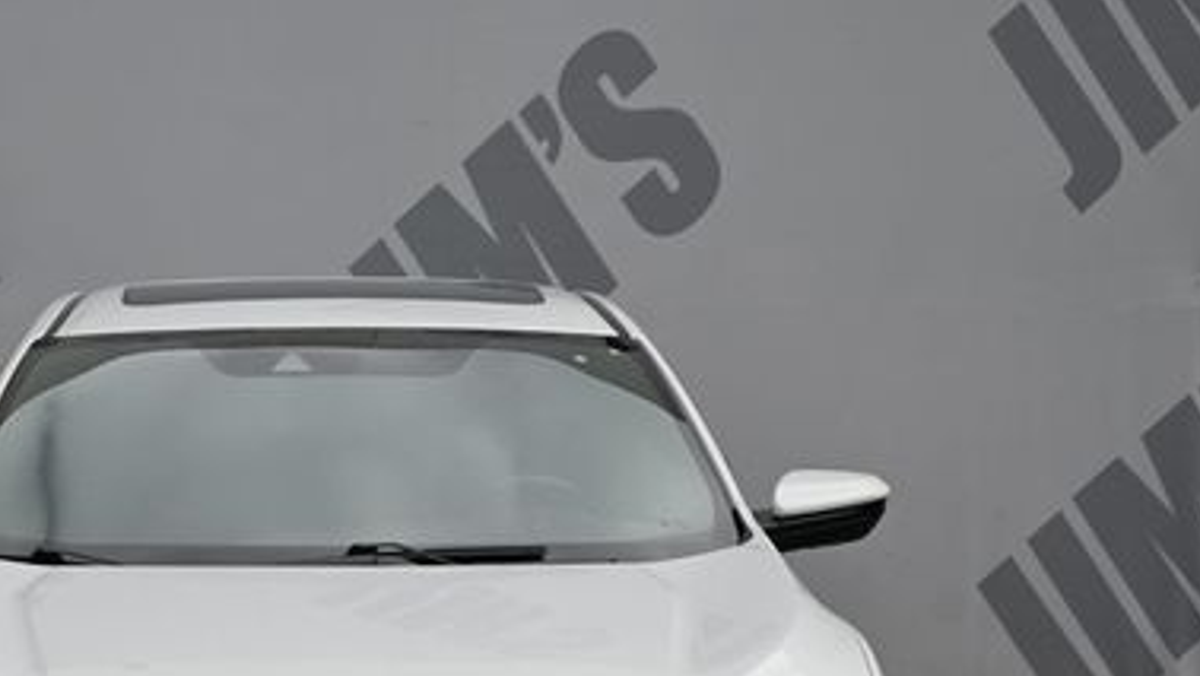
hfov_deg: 21.0
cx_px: 352
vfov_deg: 11.9
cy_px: 670
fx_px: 3215
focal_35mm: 101
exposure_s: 1/320
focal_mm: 38
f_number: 6.3
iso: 100
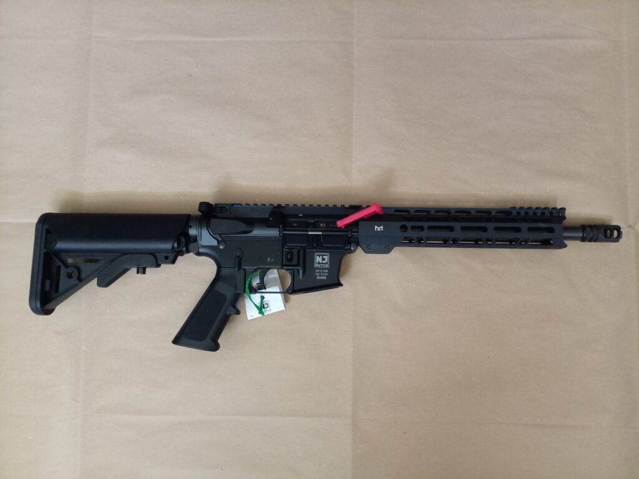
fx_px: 461
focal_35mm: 25
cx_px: 320
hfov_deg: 69.4
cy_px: 240
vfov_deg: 54.8
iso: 1584
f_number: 1.8
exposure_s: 1/16.7
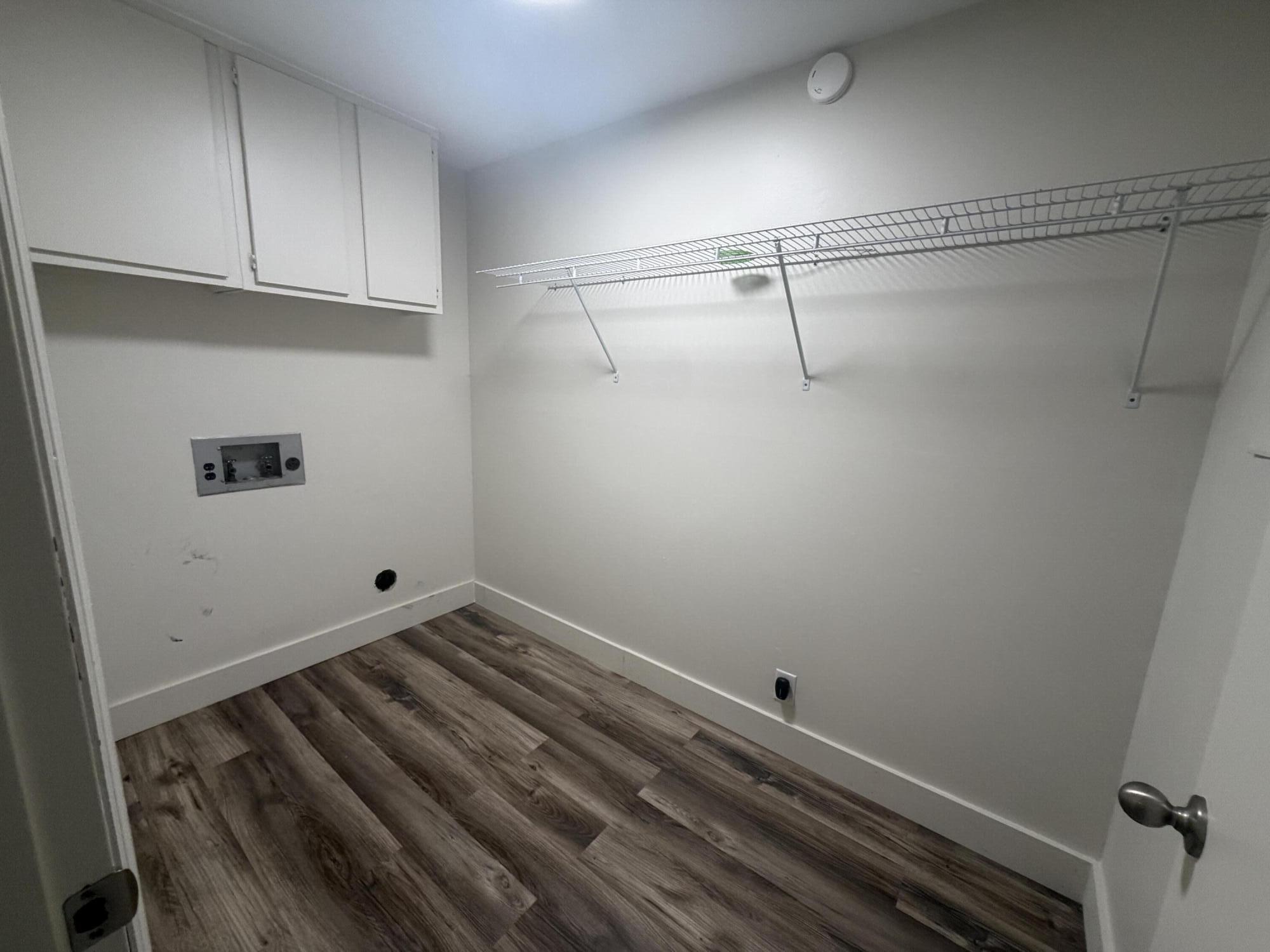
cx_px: 635
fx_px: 514
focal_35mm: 14
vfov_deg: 85.7
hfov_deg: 102.1
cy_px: 476
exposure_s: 1/60
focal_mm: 2.22
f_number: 2.2
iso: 200
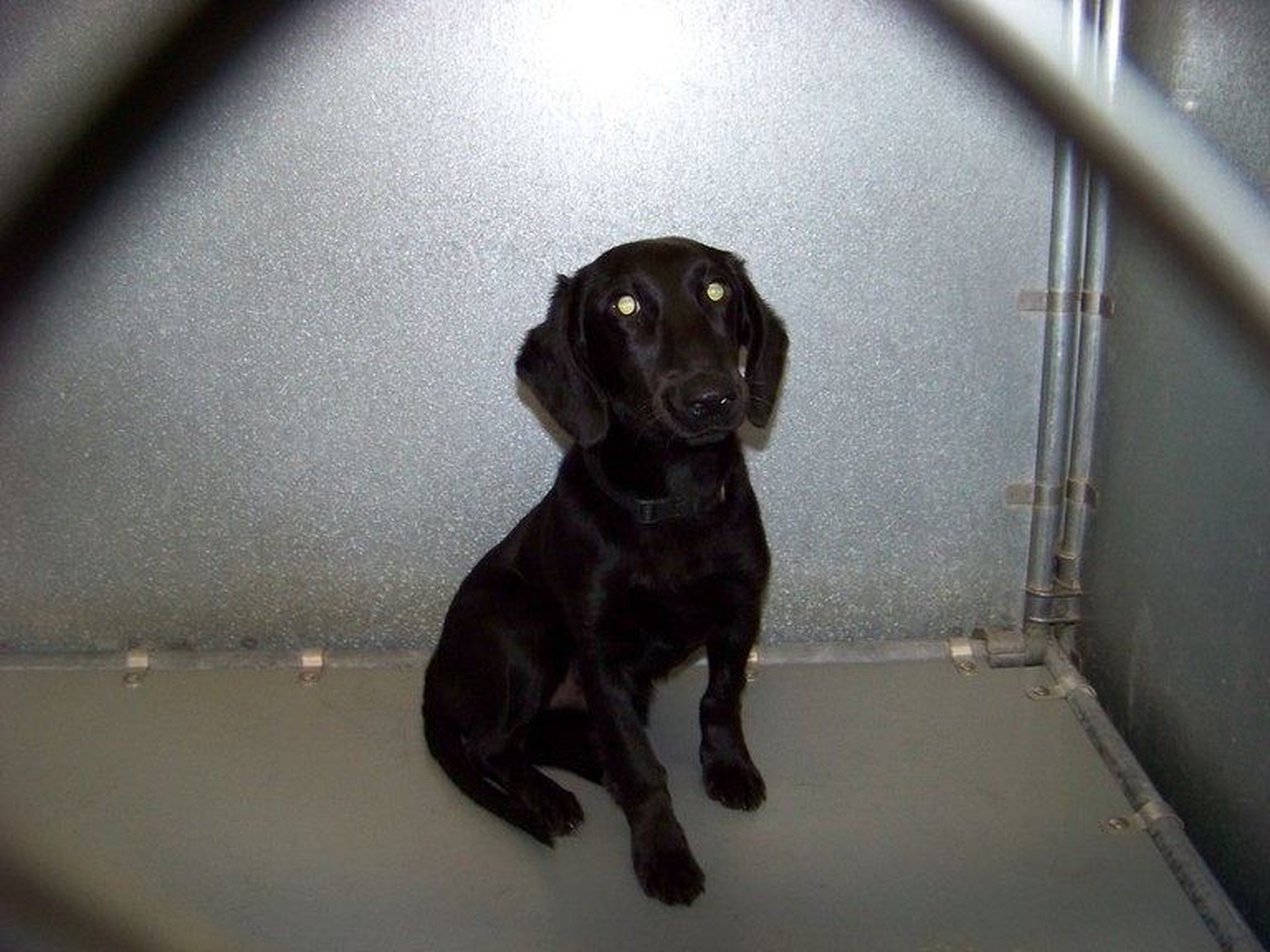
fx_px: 1321
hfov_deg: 51.4
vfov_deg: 39.7
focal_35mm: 36
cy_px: 476
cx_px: 635
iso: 200
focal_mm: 5.85
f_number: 2.8
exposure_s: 1/30
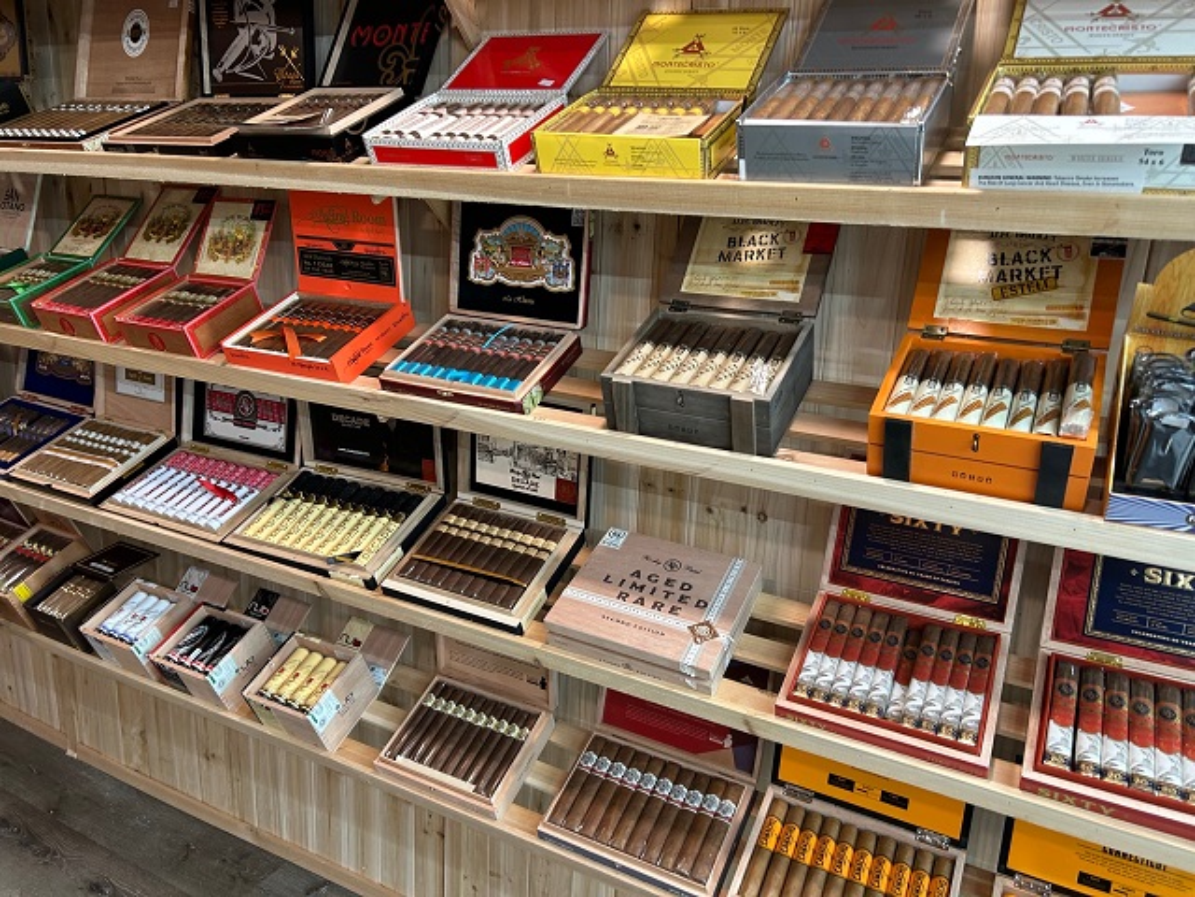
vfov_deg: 53.1
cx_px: 598
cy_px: 448
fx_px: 898
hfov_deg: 67.3
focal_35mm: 26
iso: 125
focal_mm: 5.7
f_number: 1.5
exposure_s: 1/60
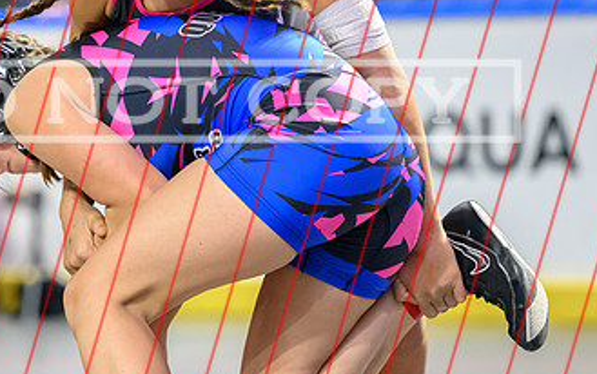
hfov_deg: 7.2
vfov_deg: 4.5
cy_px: 83
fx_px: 4770
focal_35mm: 293
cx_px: 229
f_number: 2.8
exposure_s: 1/800
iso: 8000
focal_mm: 150
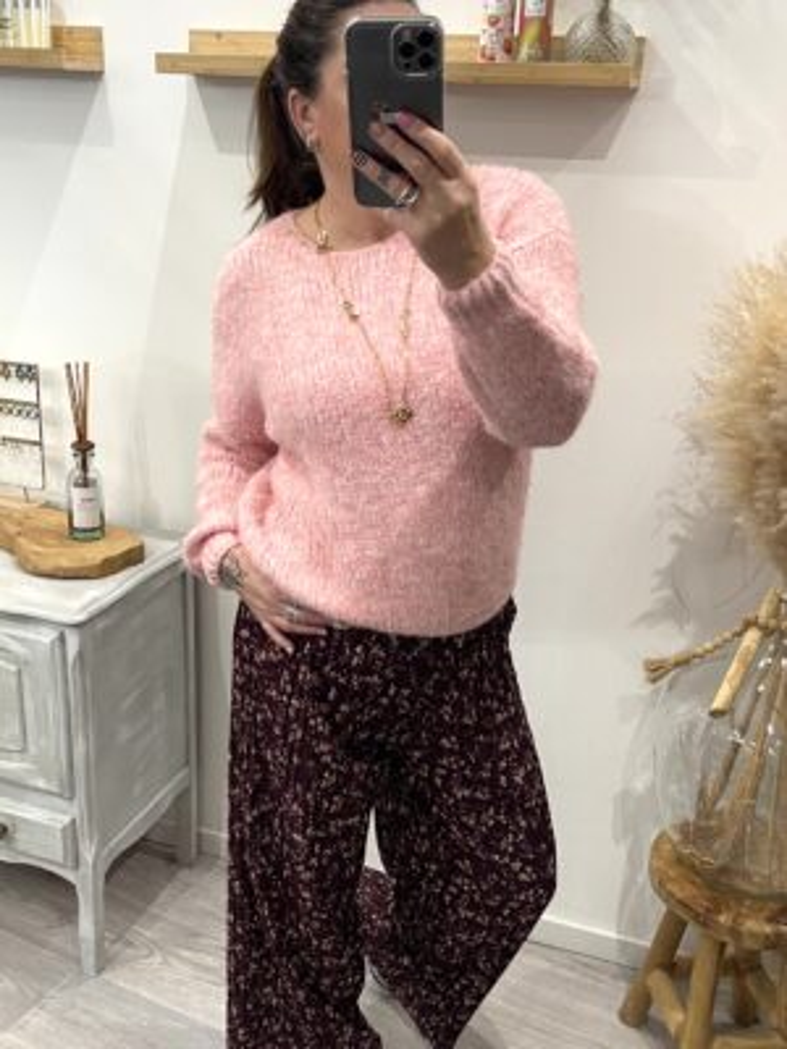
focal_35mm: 25
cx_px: 394
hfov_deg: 54.9
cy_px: 524
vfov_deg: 69.4
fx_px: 758
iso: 64
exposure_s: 1/50
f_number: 1.6
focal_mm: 5.1
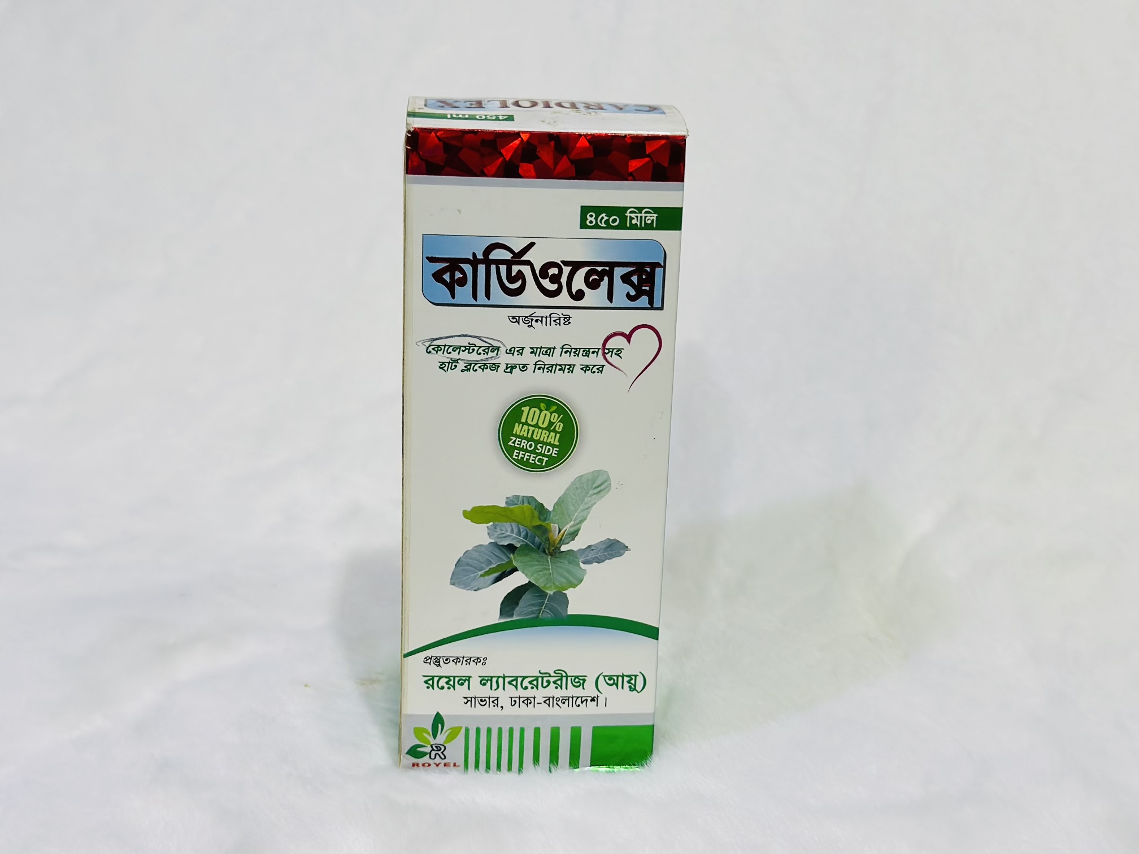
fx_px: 1579
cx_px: 570
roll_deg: +0.0
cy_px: 427
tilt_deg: -16.6
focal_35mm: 48
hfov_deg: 39.7
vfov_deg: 30.3
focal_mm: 6.86
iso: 250
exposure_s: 1/50
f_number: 1.78
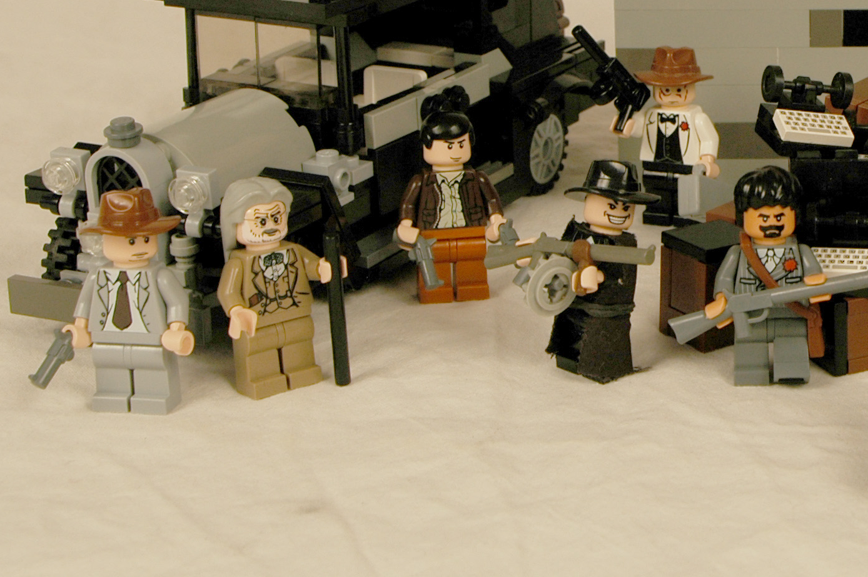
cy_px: 47
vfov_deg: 13.0
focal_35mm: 104
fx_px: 2505
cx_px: 844
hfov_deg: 19.2
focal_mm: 32
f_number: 9
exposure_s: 1/100
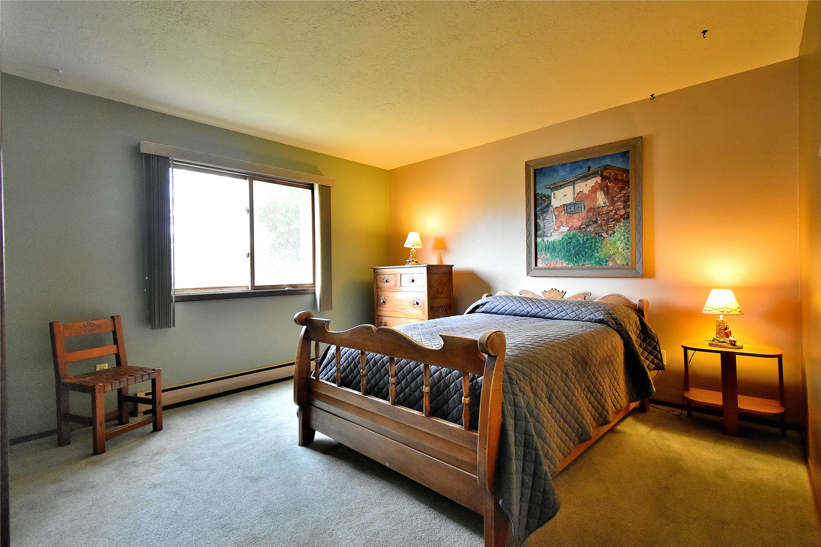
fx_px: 342
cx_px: 410
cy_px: 274
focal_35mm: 15
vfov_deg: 77.3
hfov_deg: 100.4
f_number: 4.5
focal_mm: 10
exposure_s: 1/60
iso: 2200
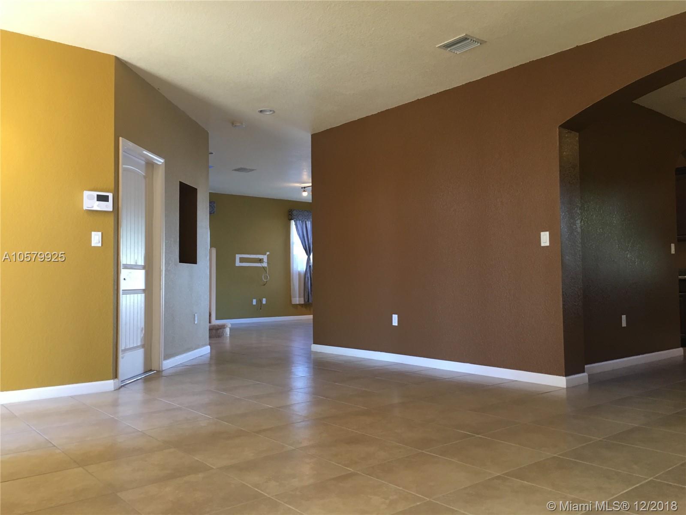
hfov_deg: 61.7
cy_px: 258
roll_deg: -0.2
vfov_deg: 48.2
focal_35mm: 29
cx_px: 343
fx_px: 575
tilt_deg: +2.3
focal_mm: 4.15
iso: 100
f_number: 2.2
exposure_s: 1/30
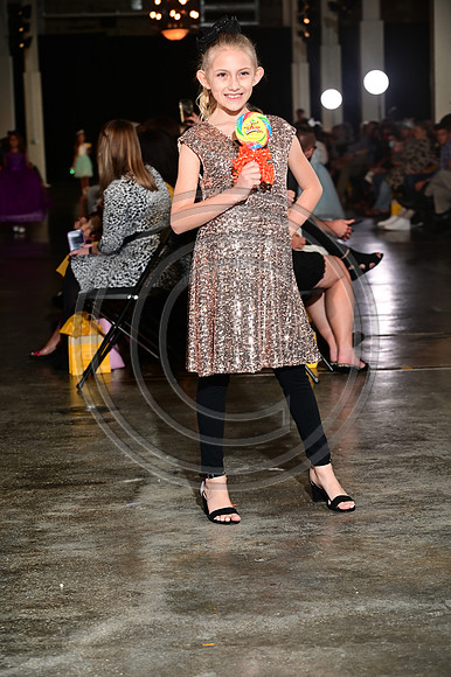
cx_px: 226
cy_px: 338
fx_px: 1731
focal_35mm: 92
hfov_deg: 14.8
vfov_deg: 22.2
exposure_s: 1/125
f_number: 6.3
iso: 1000
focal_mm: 92
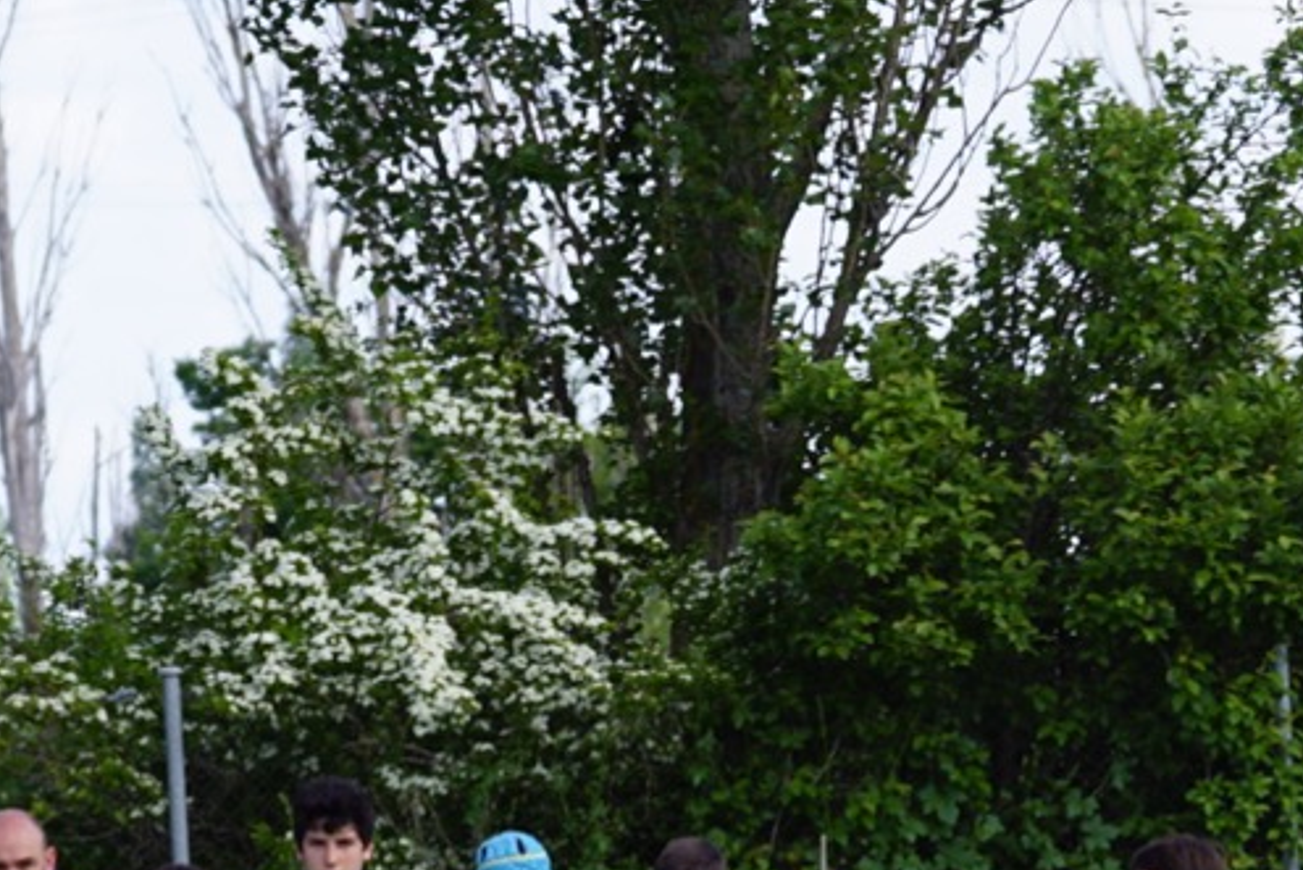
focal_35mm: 816
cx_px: 562
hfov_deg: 2.5
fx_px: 29542
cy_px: 1013
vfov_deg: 1.7
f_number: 5
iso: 100
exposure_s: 1/250
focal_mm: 135
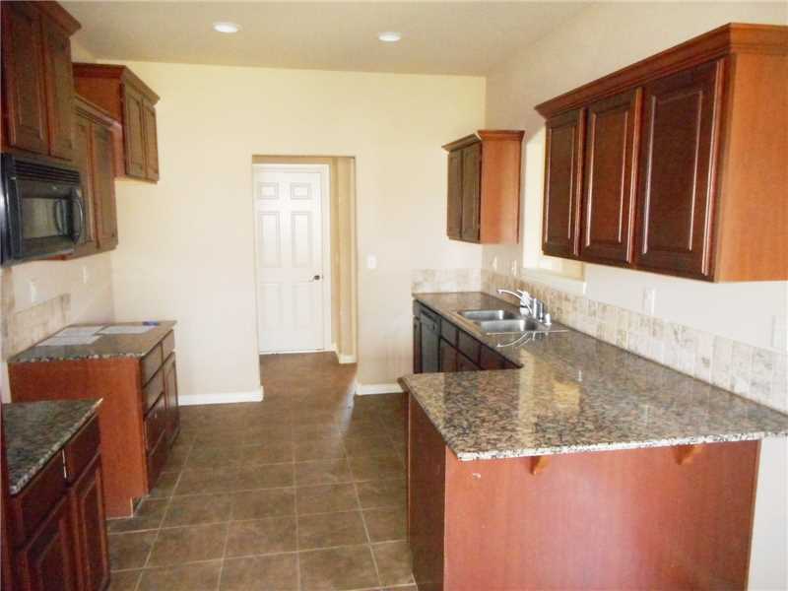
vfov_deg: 54.9
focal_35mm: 25
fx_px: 569
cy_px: 296
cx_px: 394
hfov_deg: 69.4
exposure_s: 1/25
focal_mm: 4.5
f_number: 3.7
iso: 640
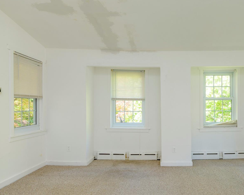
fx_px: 188
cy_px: 108
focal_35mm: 26
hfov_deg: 61.5
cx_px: 190
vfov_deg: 54.8
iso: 250
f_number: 4.5
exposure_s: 1/60
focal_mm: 16
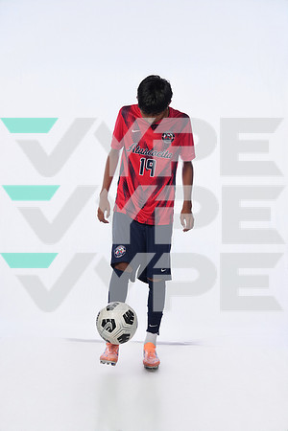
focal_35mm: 44
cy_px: 216
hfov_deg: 30.5
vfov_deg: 44.5
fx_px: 528
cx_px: 144
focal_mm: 44
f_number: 8
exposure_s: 1/250
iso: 800
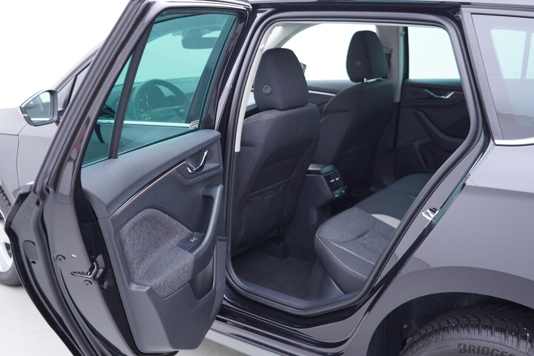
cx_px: 267
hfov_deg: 53.1
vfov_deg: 36.9
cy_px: 178
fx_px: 534
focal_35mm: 36
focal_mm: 24
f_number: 2.8
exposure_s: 1/40
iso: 250
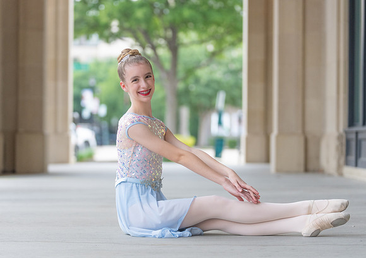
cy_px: 133
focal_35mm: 129
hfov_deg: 15.6
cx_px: 164
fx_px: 1339
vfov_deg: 11.0
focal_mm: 104
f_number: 2.8
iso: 800
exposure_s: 1/320
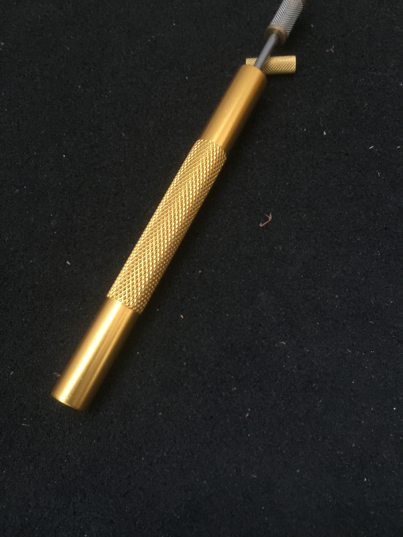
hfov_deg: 48.2
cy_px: 268
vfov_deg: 61.7
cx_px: 202
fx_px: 450
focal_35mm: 29
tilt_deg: -70.7
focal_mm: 4.15
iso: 125
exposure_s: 1/17
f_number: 2.2
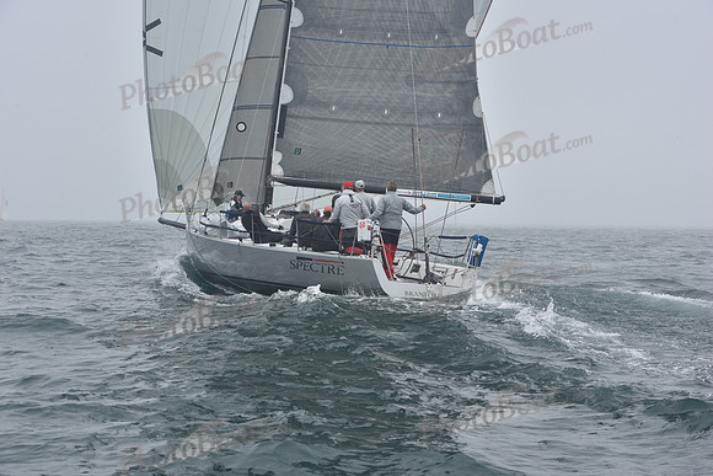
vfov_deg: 19.5
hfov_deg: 28.8
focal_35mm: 70
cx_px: 356
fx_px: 1387
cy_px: 238
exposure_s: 1/800
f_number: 10
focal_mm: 70
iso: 250
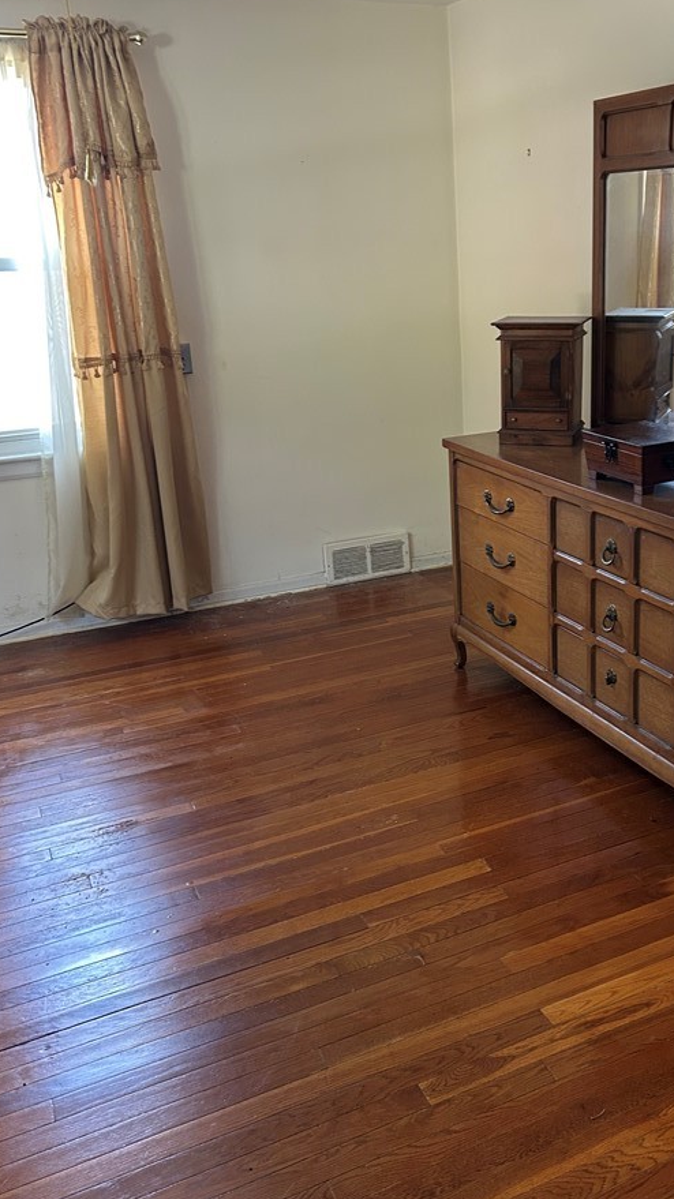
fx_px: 1049
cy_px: 569
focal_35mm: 33
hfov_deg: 34.9
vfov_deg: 59.5
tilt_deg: -18.5
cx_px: 495
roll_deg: +0.3
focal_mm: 5.7
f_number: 1.5
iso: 250
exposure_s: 1/60
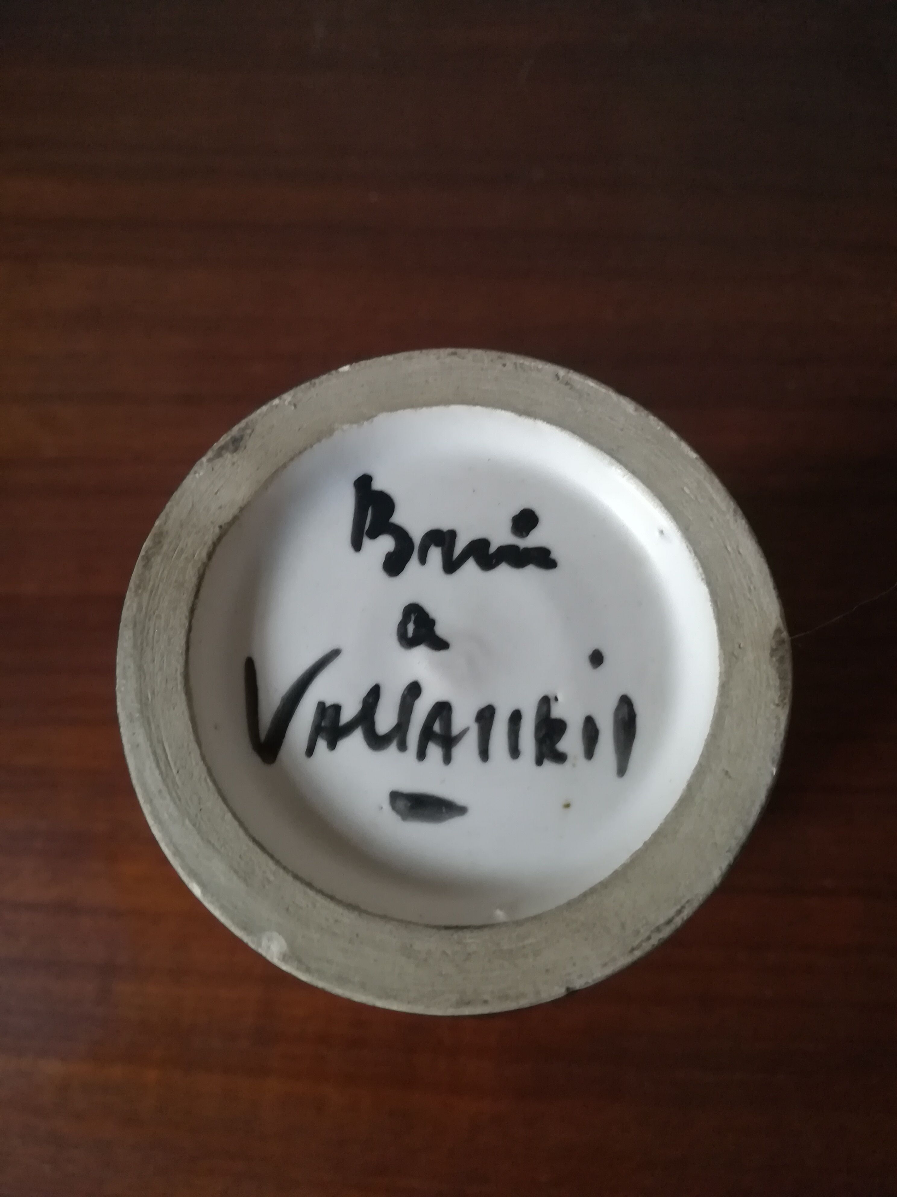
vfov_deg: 67.3
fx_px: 898
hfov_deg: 53.1
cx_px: 448
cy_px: 598
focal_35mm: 26
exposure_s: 1/25
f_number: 2.2
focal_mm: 3.83
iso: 500
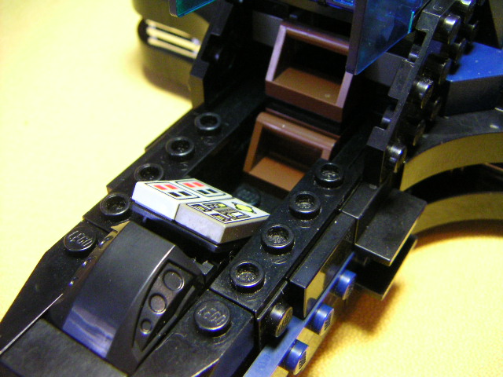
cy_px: 188
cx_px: 252
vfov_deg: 36.0
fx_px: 581
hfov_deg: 46.8
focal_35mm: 40
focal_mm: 5.3
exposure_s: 1/30
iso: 400
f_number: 2.9
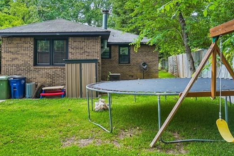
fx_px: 188
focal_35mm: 29
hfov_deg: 63.2
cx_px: 96
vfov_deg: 44.3
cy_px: 53
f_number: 4
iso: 100
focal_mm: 16
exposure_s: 1/200
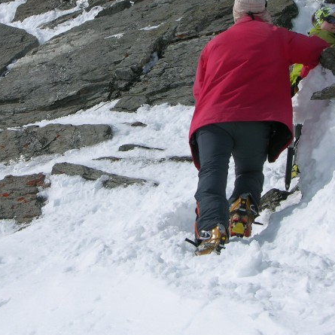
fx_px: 1380
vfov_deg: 13.8
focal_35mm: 126
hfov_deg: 13.8
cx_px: 105
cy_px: 57
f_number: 8
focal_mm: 15.7
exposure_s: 1/479
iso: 50
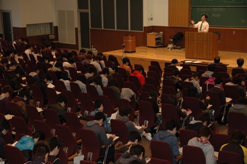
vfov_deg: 17.5
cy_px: 82
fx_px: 535
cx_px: 124
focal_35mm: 78
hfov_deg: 26.0
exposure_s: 1/60
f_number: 5
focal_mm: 52
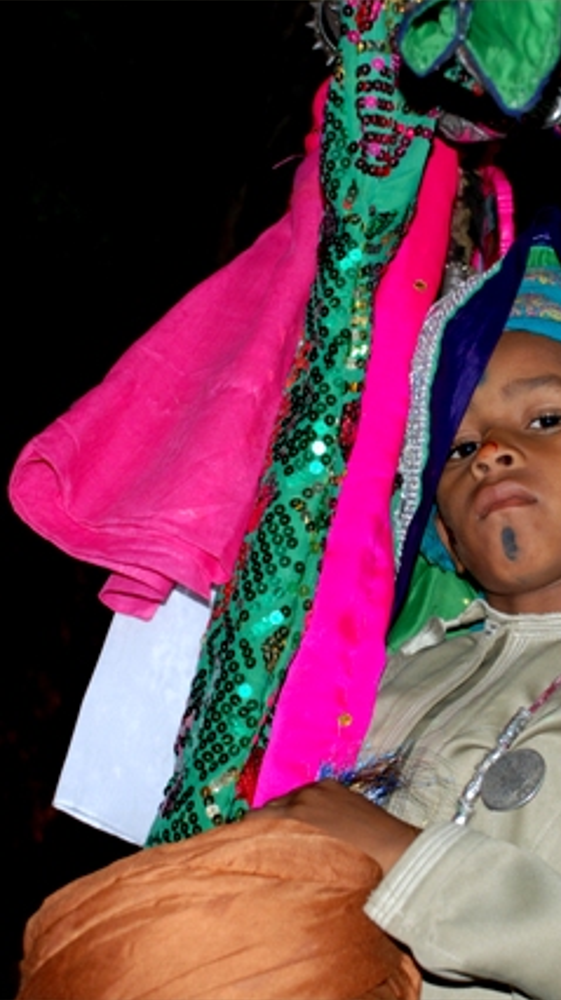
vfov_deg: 25.7
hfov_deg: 14.5
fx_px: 2194
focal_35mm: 83
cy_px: 500
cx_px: 413
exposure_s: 1/60
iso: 200
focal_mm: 35
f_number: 4.5
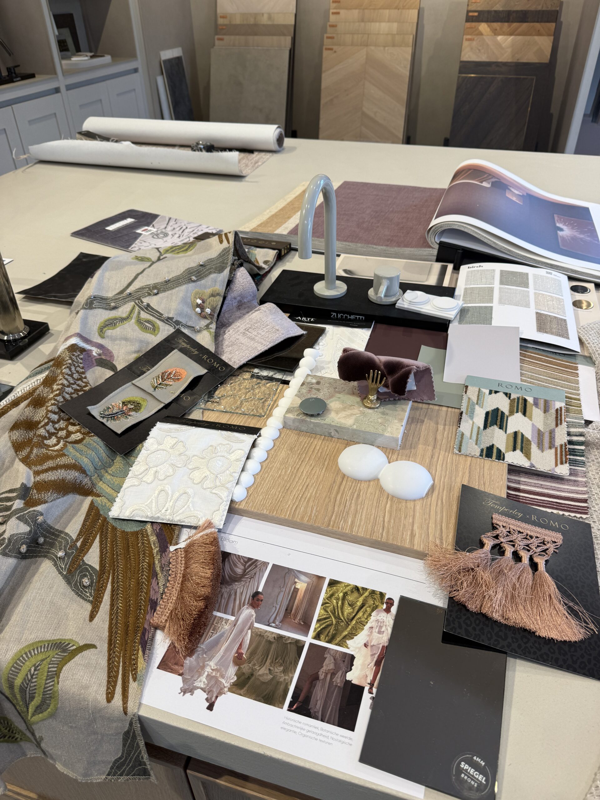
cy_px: 400
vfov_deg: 71.6
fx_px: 555
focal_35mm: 24
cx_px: 300
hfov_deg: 56.8
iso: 64
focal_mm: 6.76
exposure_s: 1/121
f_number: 1.78
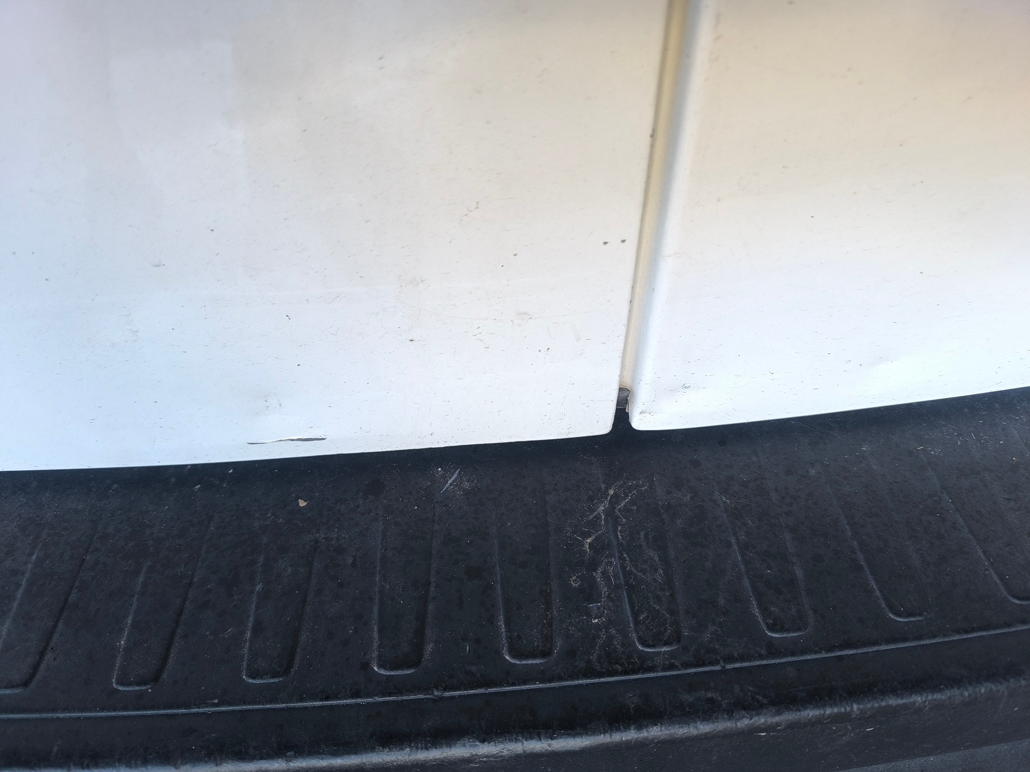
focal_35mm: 23
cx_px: 515
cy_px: 386
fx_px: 684
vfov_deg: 58.9
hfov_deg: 73.9
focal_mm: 6.14
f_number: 1.65
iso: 640
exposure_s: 1/100
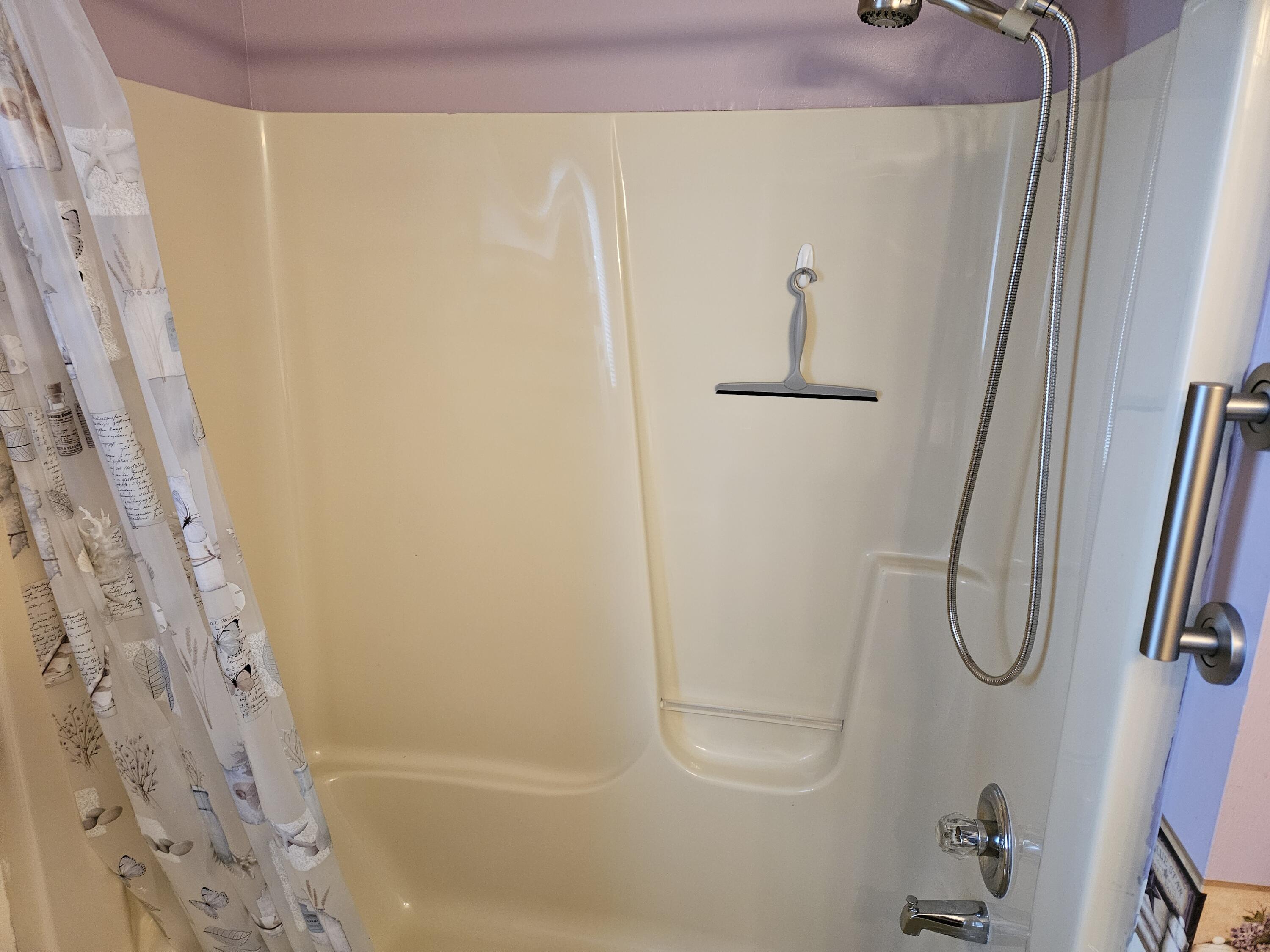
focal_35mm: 23
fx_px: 844
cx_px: 635
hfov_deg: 73.9
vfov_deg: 58.9
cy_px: 476
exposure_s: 1/120
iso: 640
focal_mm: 5.4
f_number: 1.8
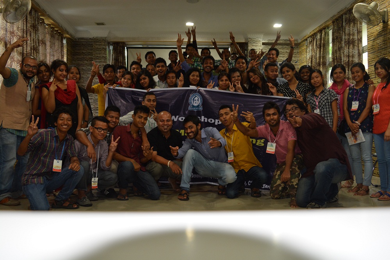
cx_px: 195
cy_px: 130
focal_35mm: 32
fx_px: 341
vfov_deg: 41.7
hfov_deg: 59.5
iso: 800
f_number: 5.6
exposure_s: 1/10
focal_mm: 21
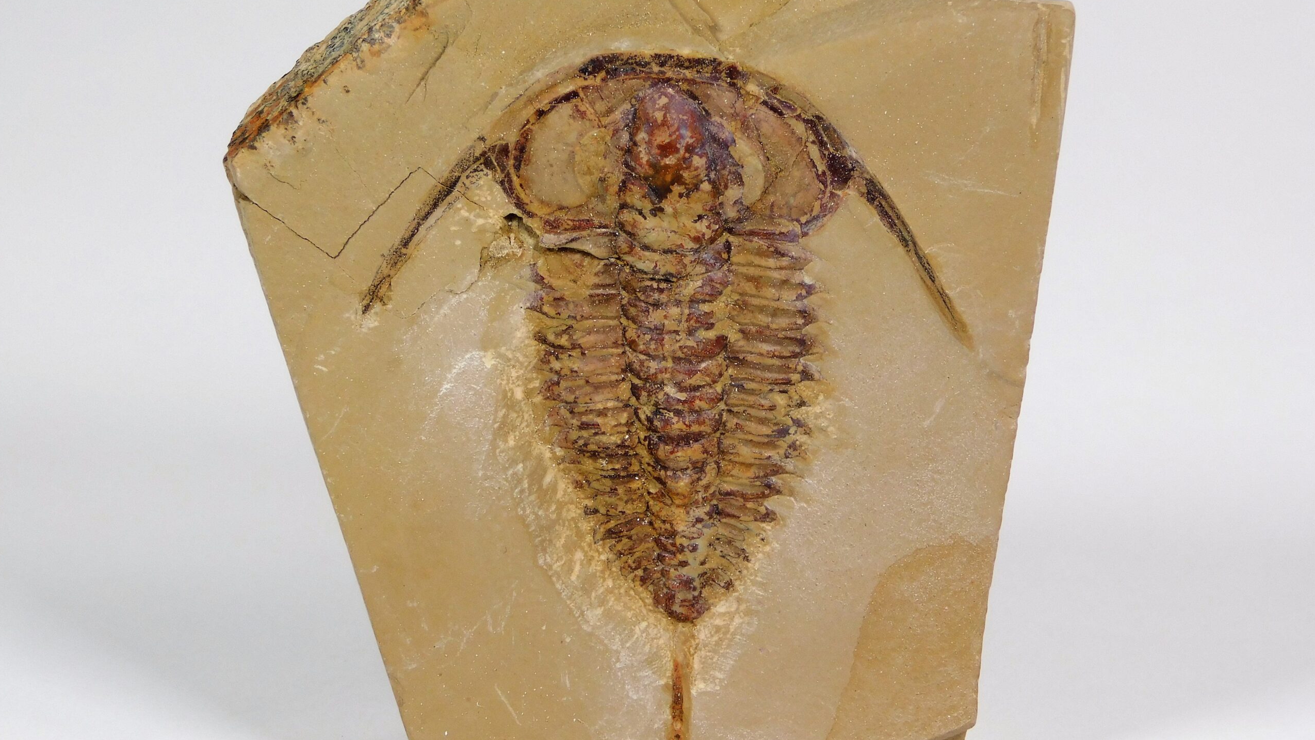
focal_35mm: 221
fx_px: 7706
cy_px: 348
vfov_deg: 5.5
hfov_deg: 9.8
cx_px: 656
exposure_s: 1/160
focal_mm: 35.9
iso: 125
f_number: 5.4
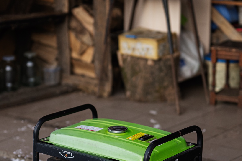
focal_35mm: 113
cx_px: 140
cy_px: 96
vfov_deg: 12.1
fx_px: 760
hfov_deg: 18.1
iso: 250
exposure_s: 1/250
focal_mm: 50
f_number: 1.3
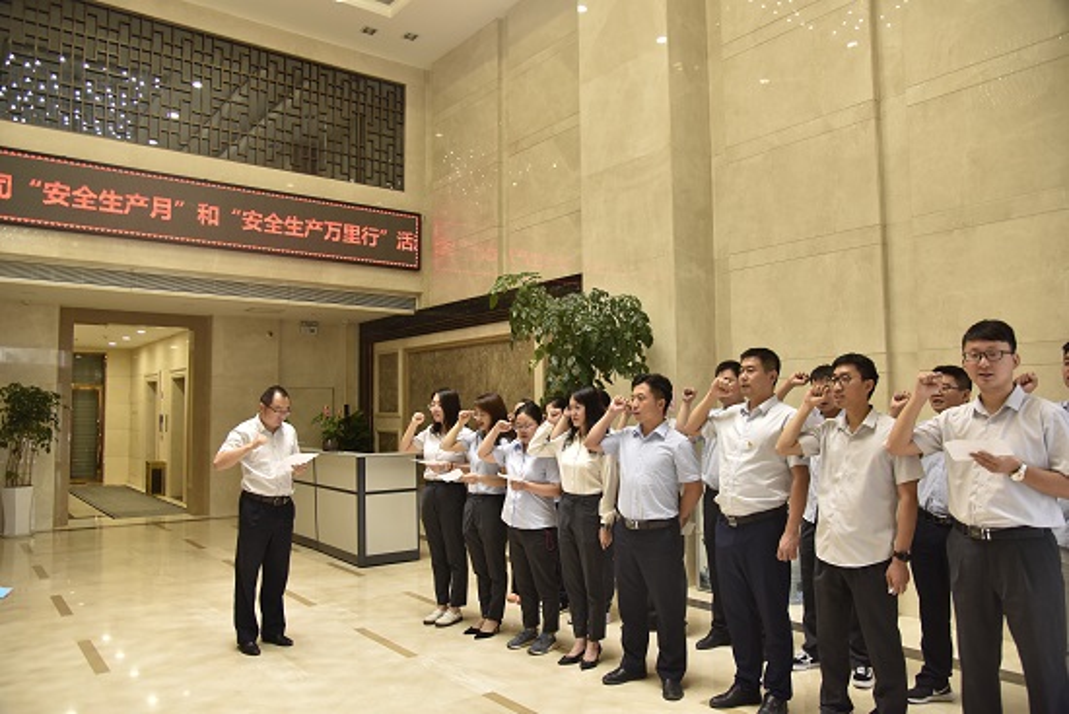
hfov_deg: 73.7
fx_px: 713
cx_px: 534
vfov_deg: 53.2
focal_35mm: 24
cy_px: 357
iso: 500
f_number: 4
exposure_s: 1/60
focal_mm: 24
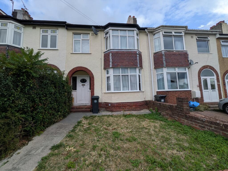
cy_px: 86
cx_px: 114
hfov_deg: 102.1
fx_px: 92
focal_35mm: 14
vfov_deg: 85.7
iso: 49
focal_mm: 1.83
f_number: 2.2
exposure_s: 1/796
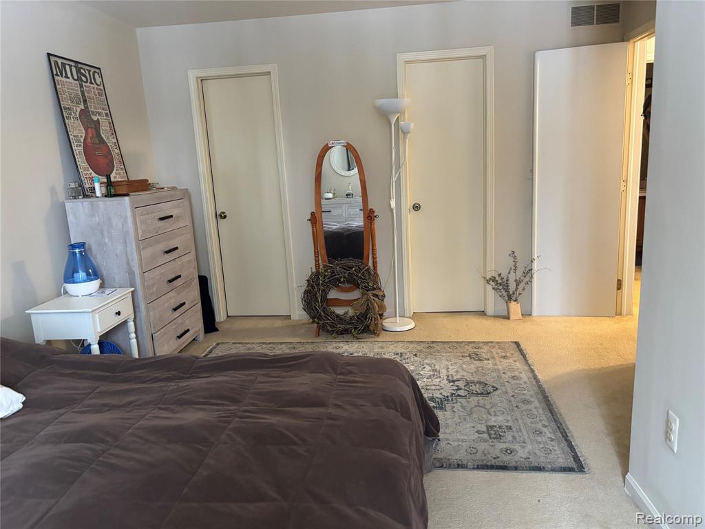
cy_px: 264
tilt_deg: -12.1
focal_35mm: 26
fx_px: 530
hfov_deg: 67.3
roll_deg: +2.4
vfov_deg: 53.1
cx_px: 352
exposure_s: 1/60
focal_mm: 5.96
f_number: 1.6
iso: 500
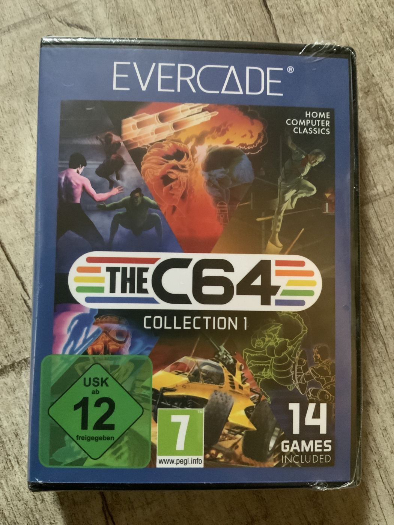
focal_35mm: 29
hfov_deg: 48.2
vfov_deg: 61.7
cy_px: 262
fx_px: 440
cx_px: 197
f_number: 1.8
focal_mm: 3
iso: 640
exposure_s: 1/27
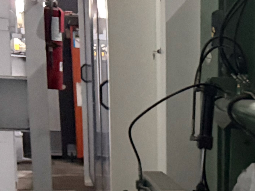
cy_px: 252
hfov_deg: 16.3
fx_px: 781
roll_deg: -3.7
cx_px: 422
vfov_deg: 13.4
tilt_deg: -12.0
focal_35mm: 106
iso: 1000
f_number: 1.6
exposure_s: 1/30
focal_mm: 5.96
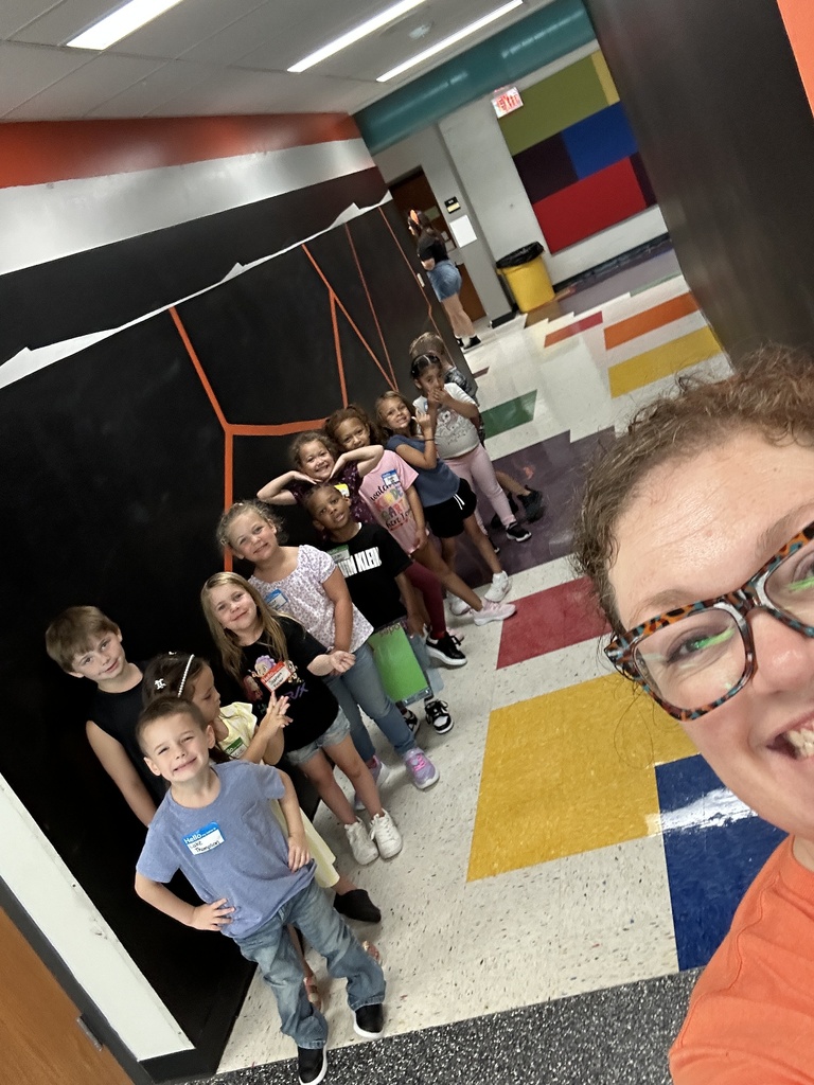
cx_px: 407
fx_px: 941
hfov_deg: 46.8
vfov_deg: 60.0
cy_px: 542
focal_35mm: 30
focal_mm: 2.69
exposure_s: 1/60
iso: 125
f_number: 1.9
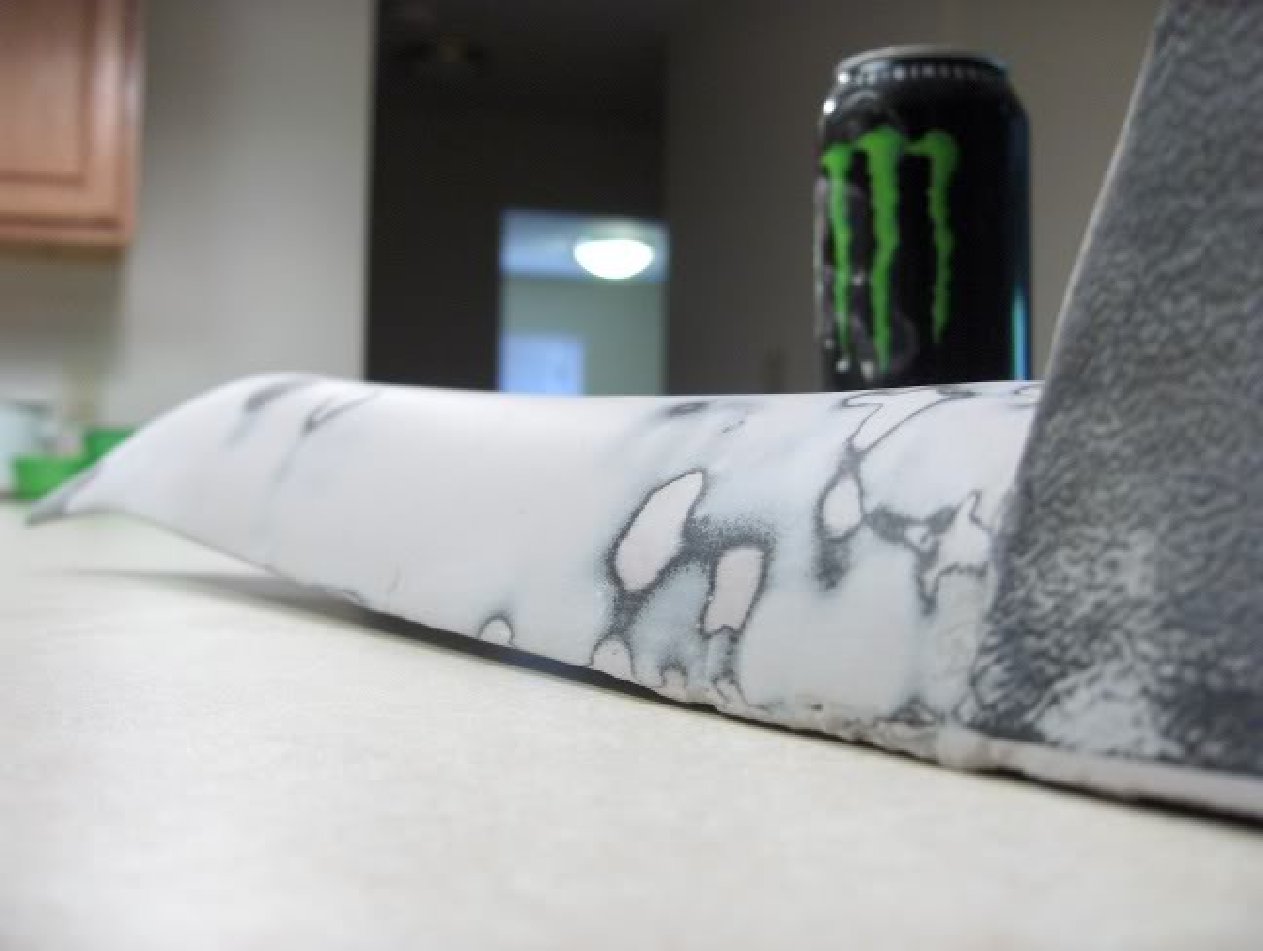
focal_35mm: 39
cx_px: 632
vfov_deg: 36.9
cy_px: 476
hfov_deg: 47.8
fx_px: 1425
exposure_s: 1/62.3
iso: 200
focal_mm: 8
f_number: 2.8
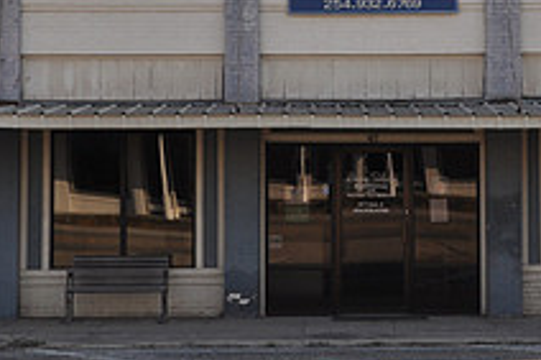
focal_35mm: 127
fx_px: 1913
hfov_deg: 16.0
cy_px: 19
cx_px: 385
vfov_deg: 10.7
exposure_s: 1/200
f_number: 7.1
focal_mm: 31
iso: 200
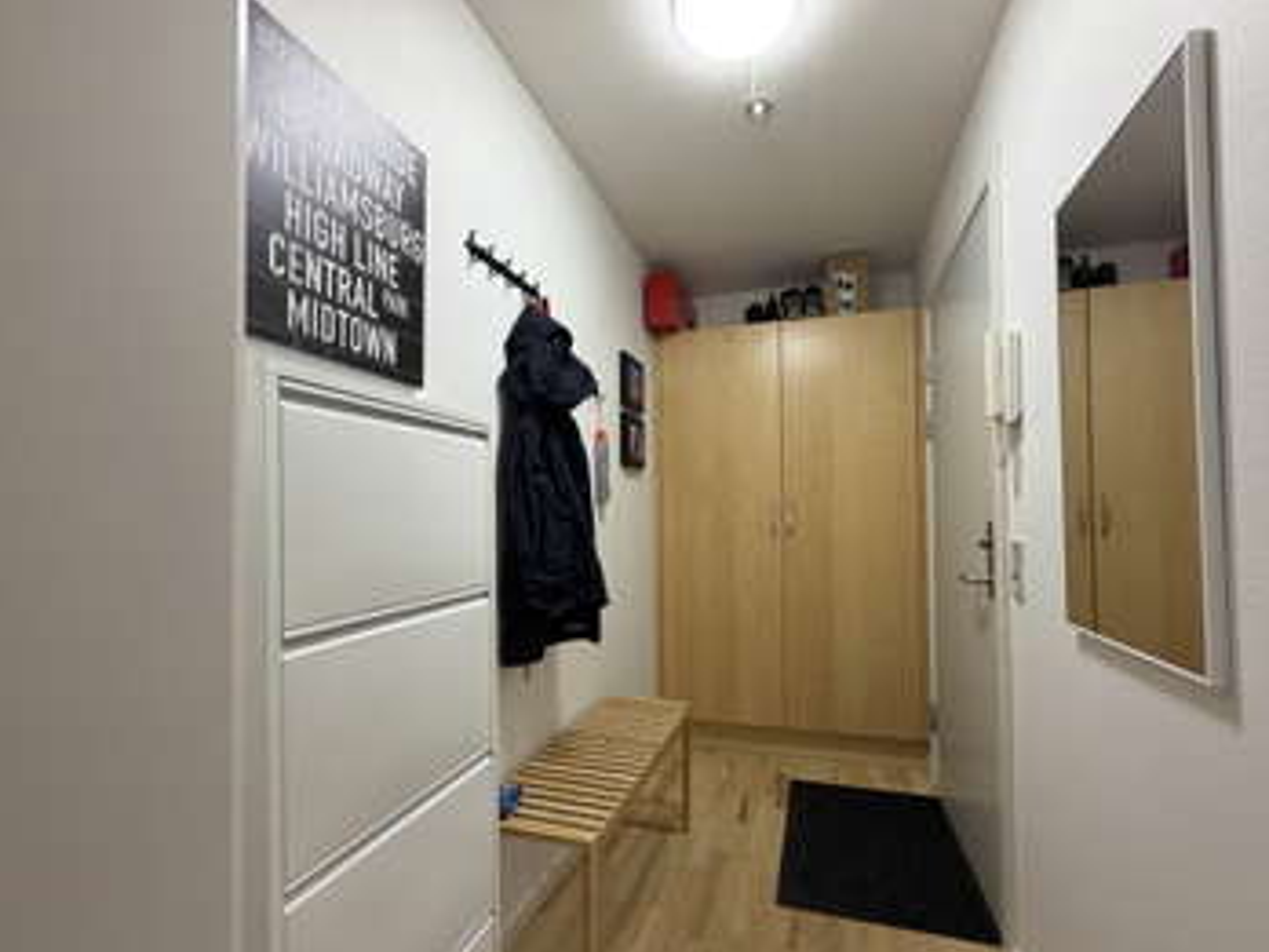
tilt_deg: +0.7
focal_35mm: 15
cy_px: 507
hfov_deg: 98.1
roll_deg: +1.0
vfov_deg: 81.6
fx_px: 550
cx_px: 673
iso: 200
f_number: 2.2
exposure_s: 1/100
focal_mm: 2.22
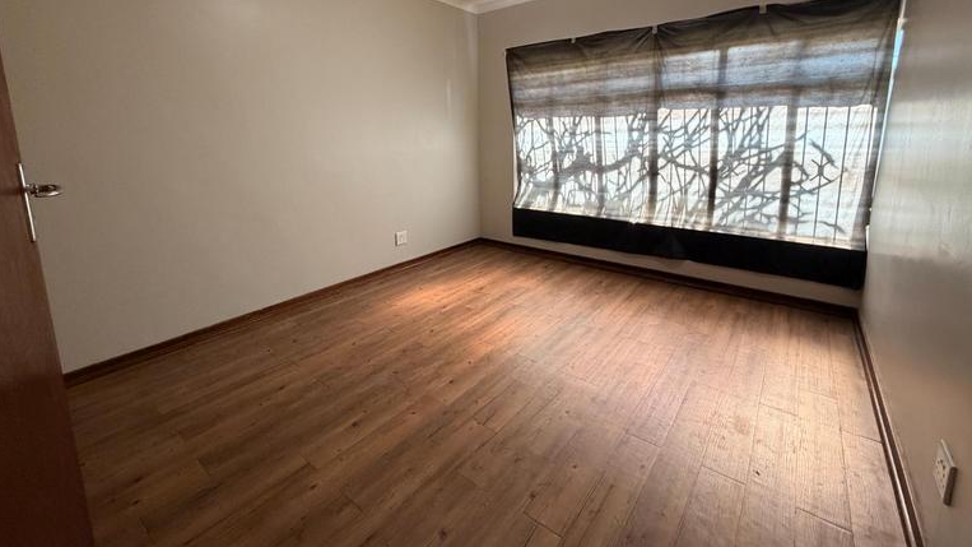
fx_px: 412
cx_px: 484
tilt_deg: -8.0
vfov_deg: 65.8
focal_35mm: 16
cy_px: 196
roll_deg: +1.9
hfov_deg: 99.4
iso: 320
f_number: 2.2
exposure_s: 1/100
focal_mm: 2.22
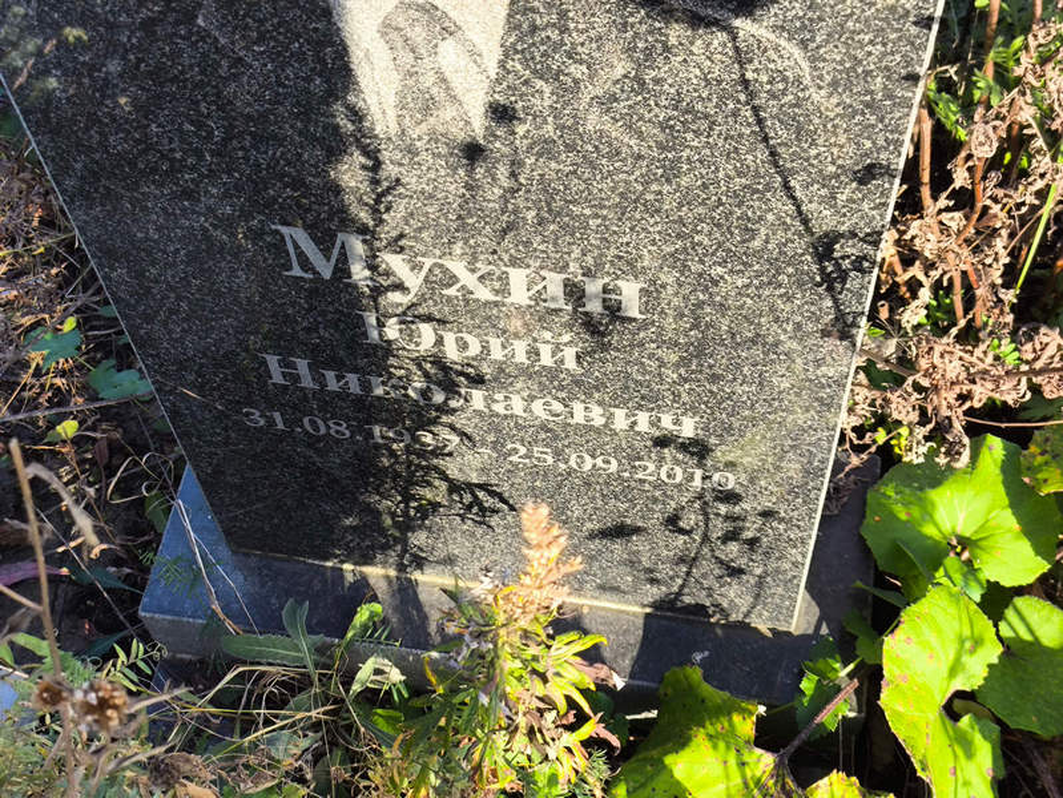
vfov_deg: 29.1
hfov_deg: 38.2
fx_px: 1536
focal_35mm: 50
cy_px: 399
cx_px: 532
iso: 50
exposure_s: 1/257
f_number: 1.7
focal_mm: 4.71
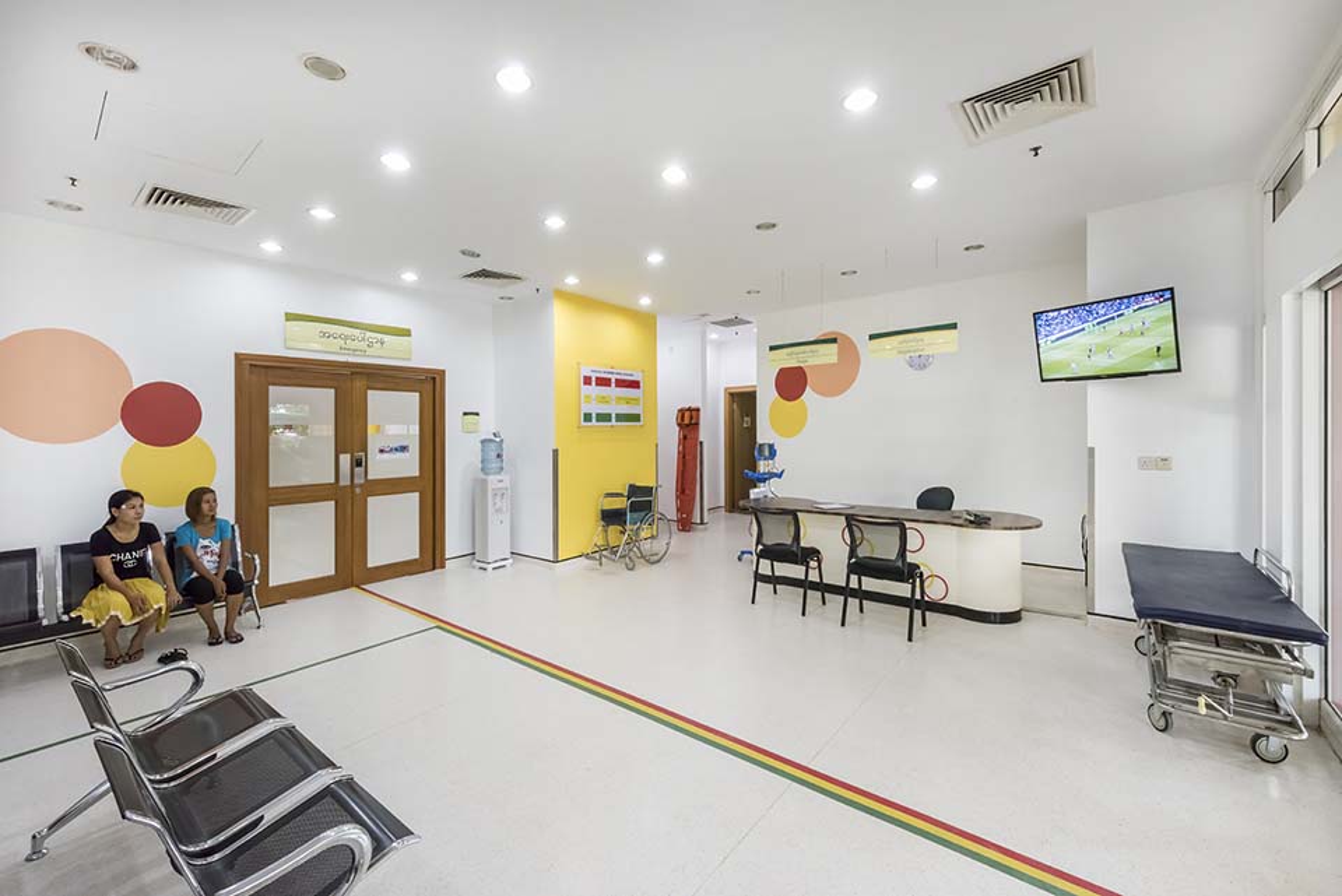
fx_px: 522
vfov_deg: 81.3
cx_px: 671
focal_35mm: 14
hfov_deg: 104.2
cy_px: 448
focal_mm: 14
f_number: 18
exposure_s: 1/15
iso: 2500
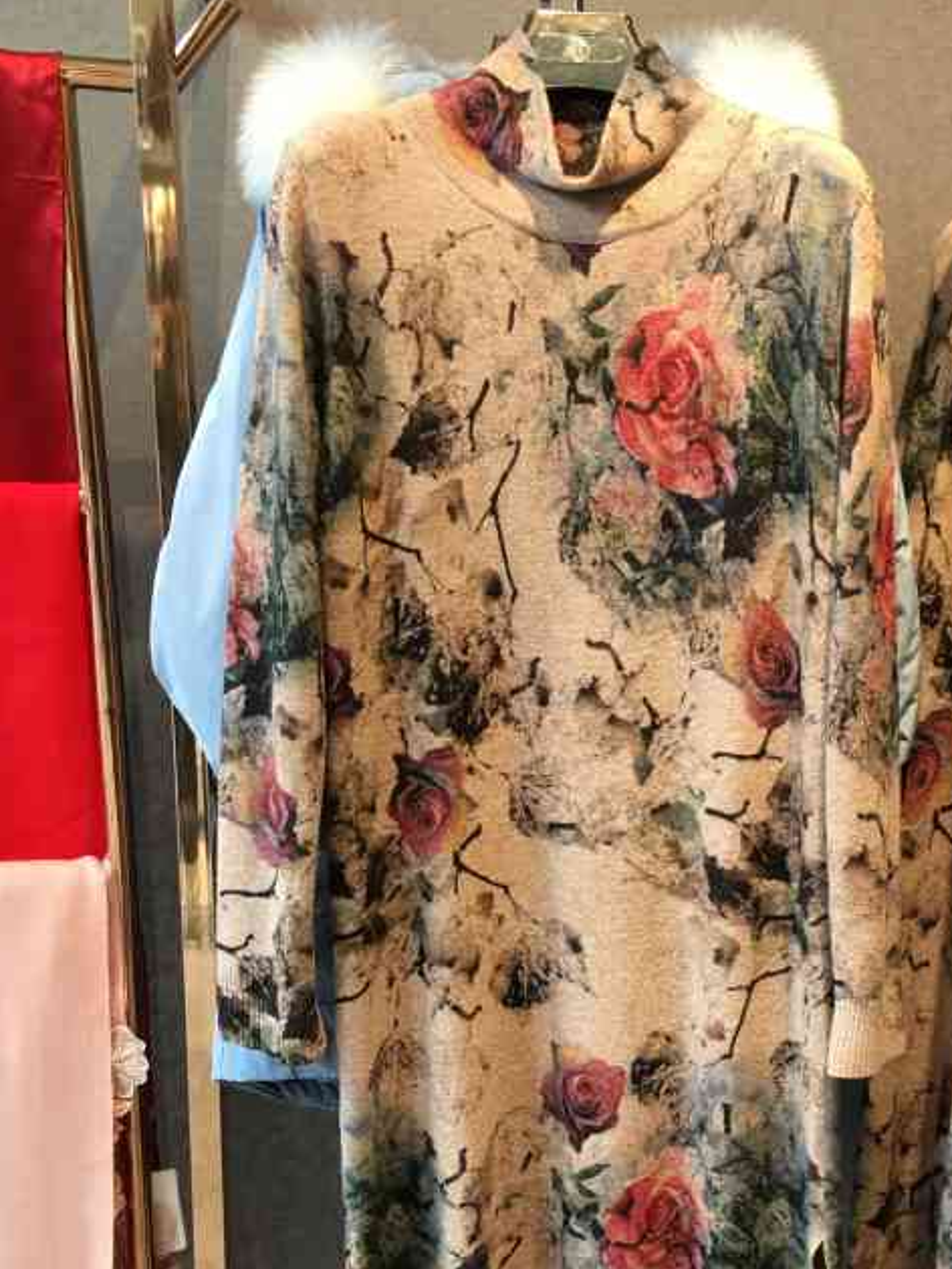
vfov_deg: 43.6
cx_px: 688
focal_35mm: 43
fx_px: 1576
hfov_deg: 33.1
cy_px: 762
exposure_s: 1/17
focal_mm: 4.15
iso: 32
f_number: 2.2
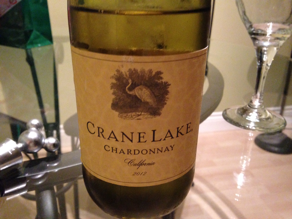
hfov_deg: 55.4
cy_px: 110
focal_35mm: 33
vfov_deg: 42.9
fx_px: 278
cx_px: 146
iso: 500
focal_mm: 4.12
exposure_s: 1/15
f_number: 2.4
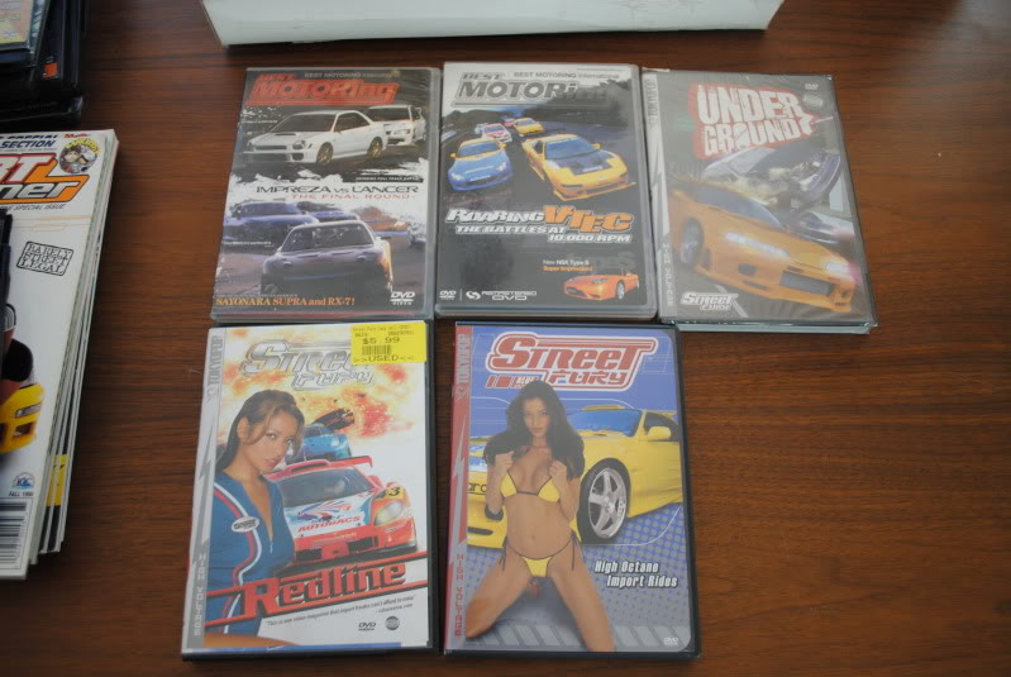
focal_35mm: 30
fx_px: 844
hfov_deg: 61.9
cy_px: 338
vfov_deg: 43.7
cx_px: 506
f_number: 3.8
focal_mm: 20
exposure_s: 1/50
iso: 200
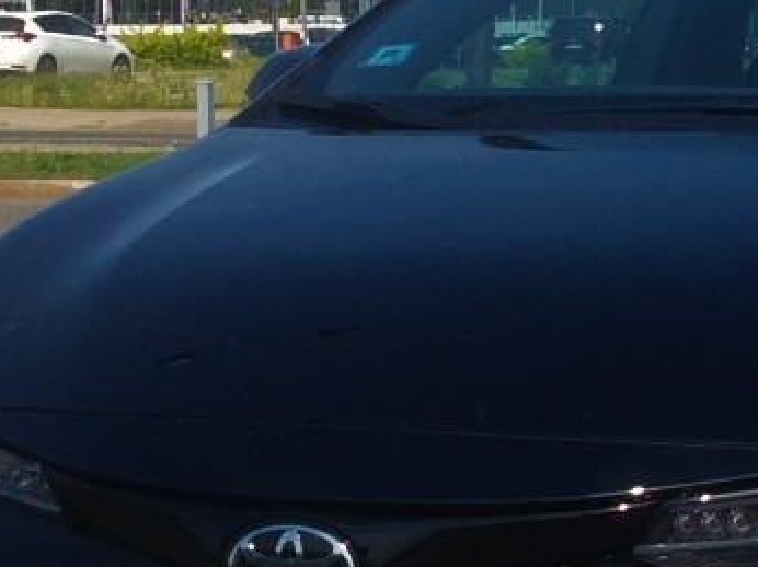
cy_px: 418
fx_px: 2166
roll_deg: +0.7
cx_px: 720
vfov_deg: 14.9
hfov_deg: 19.4
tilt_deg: -7.1
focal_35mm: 99
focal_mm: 3.3
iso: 32
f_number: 2.4
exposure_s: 1/1466
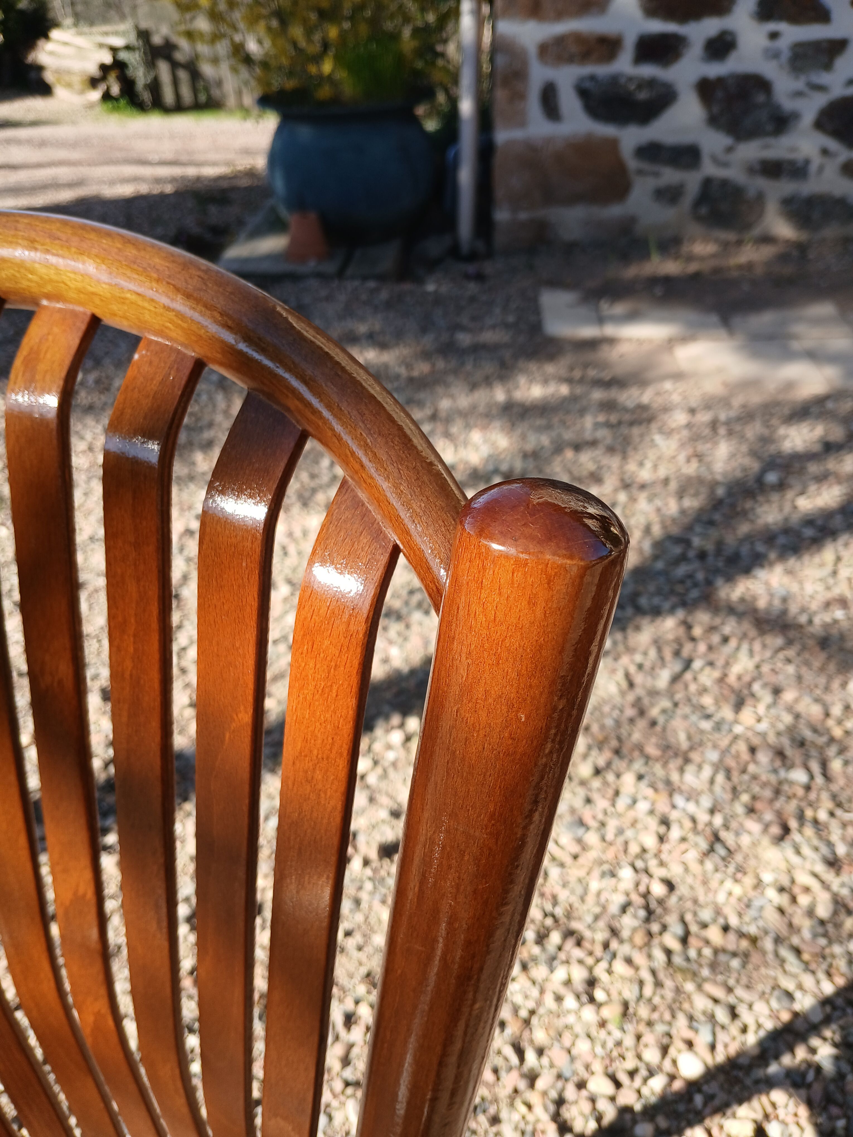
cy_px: 568
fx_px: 854
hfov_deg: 53.1
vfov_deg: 67.3
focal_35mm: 26
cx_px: 426
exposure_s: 1/182
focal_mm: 3.98
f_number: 1.8
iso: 20
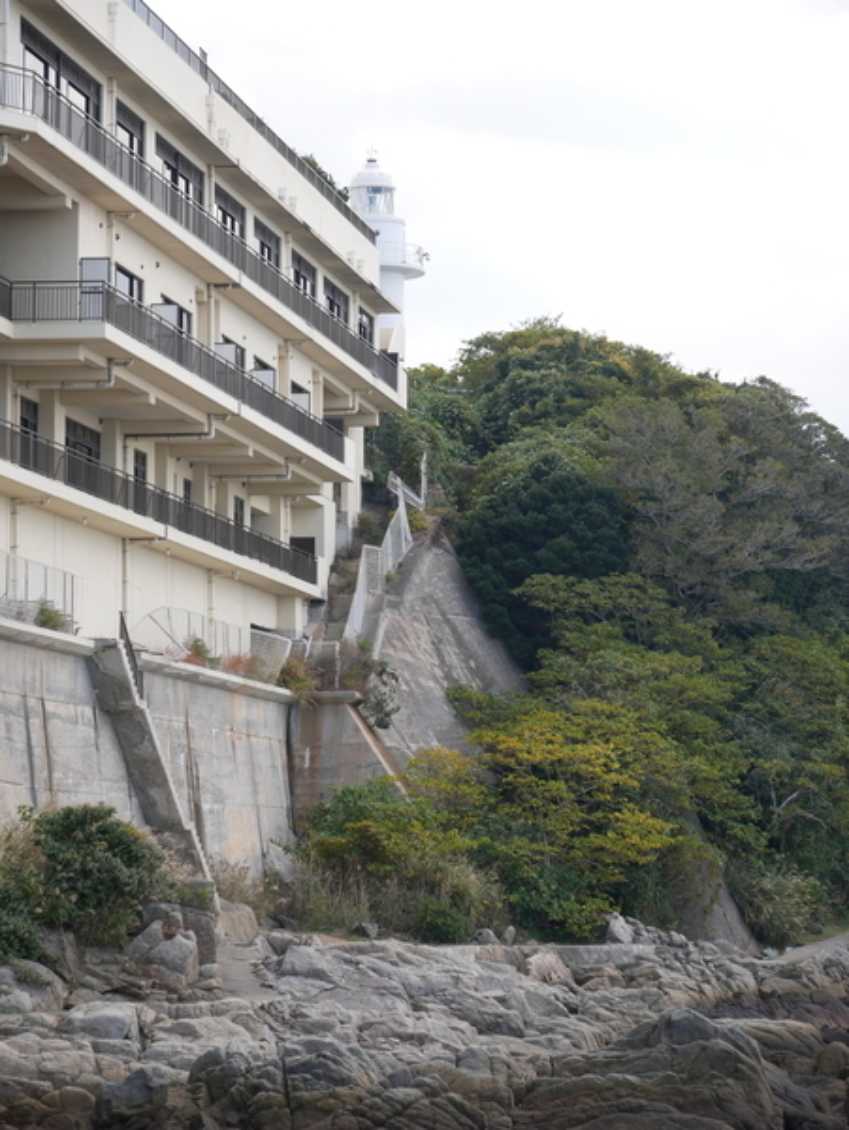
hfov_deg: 12.4
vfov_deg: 16.4
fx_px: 3919
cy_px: 565
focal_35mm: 120
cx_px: 424
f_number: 5.6
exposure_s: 1/250
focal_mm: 60
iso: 200
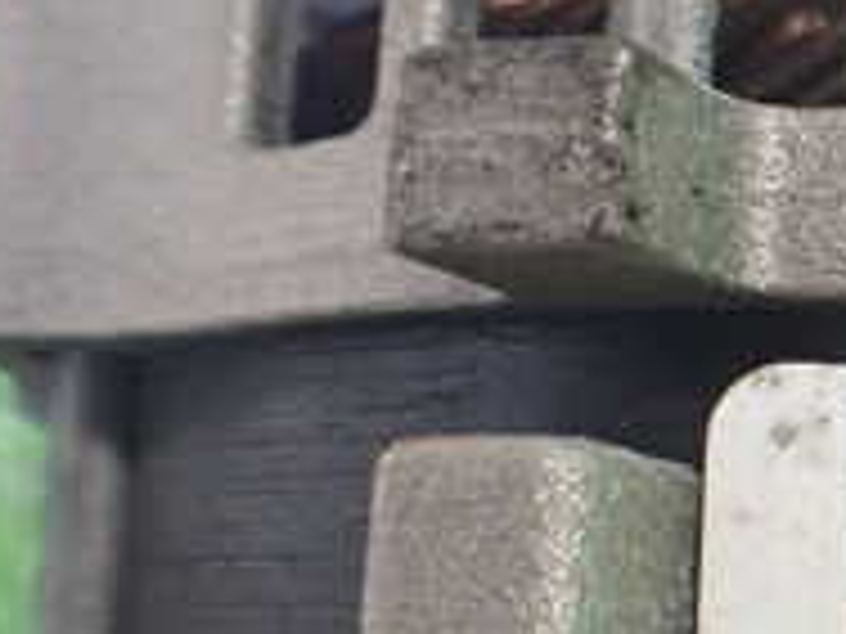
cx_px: 1323
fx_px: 2346
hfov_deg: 17.9
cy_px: 499
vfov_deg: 15.3
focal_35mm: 96
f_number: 2.3
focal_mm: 5.4
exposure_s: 1/80
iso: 800
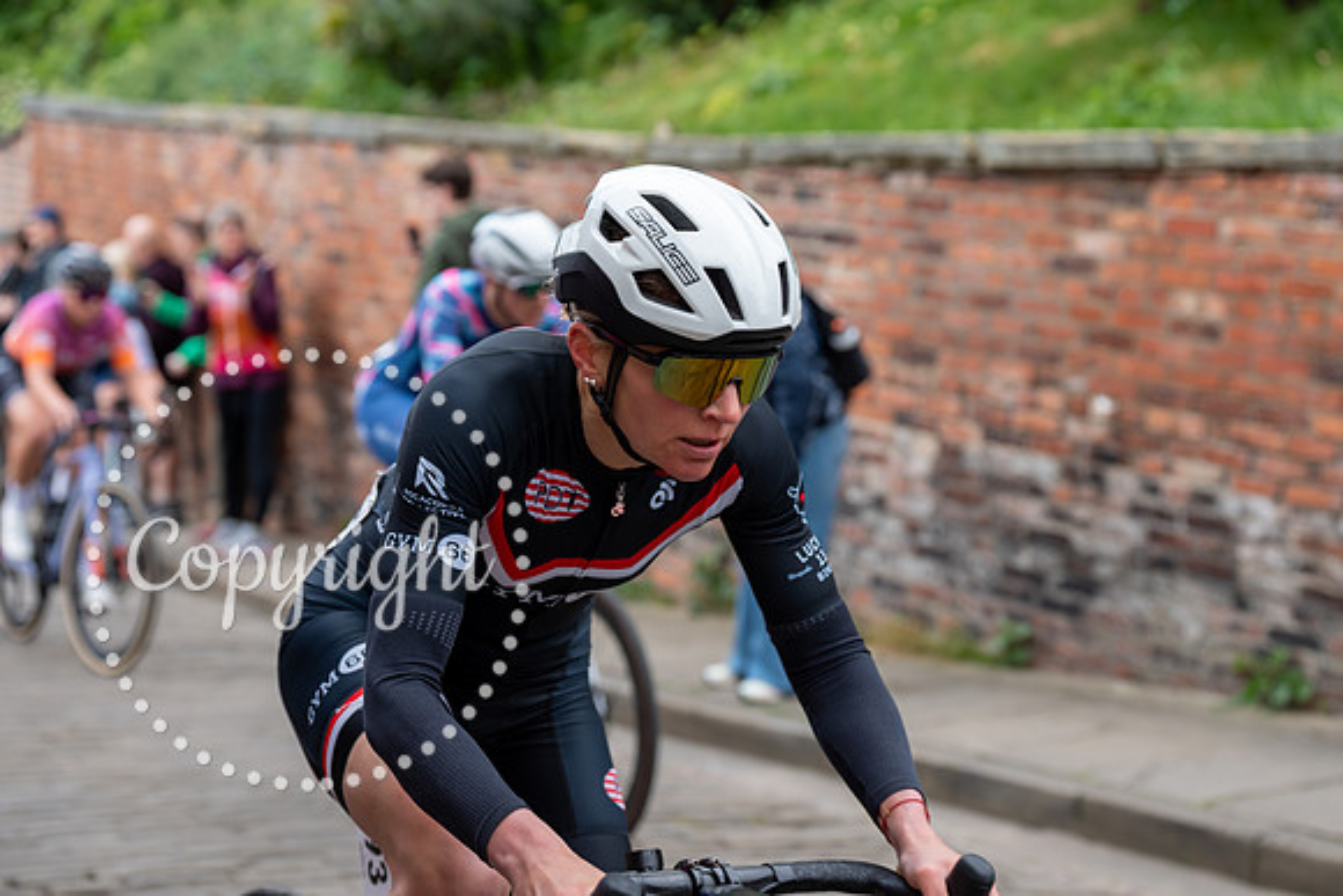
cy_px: 448
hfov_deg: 28.8
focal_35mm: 70
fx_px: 2612
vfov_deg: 19.5
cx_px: 672
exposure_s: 1/1000
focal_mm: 70
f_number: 4
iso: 800
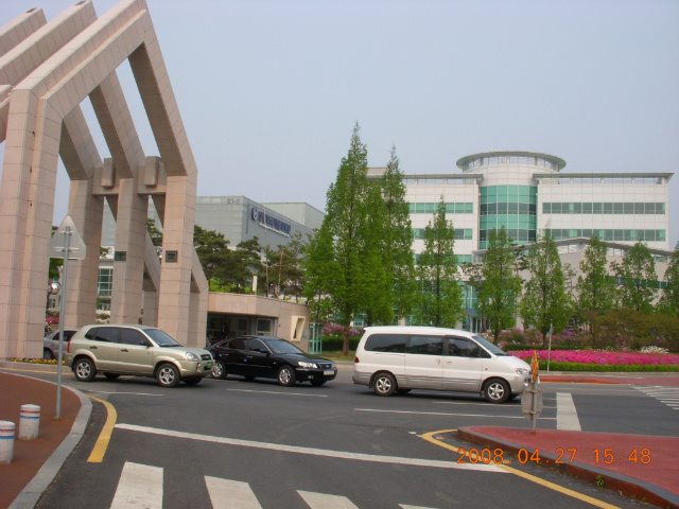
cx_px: 340
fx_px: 745
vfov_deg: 37.7
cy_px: 254
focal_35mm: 38
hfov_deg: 49.0
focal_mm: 6.3
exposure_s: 1/250
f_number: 6.6
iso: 100
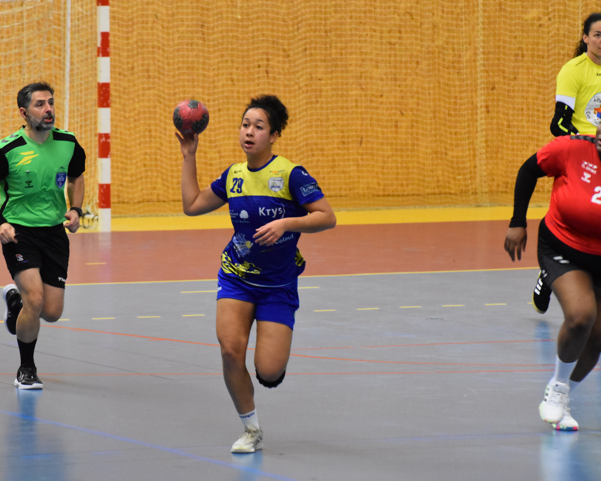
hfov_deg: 6.3
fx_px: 5443
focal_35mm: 306
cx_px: 265
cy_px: 240
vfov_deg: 5.1
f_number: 5
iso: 5000
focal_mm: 180
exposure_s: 1/250
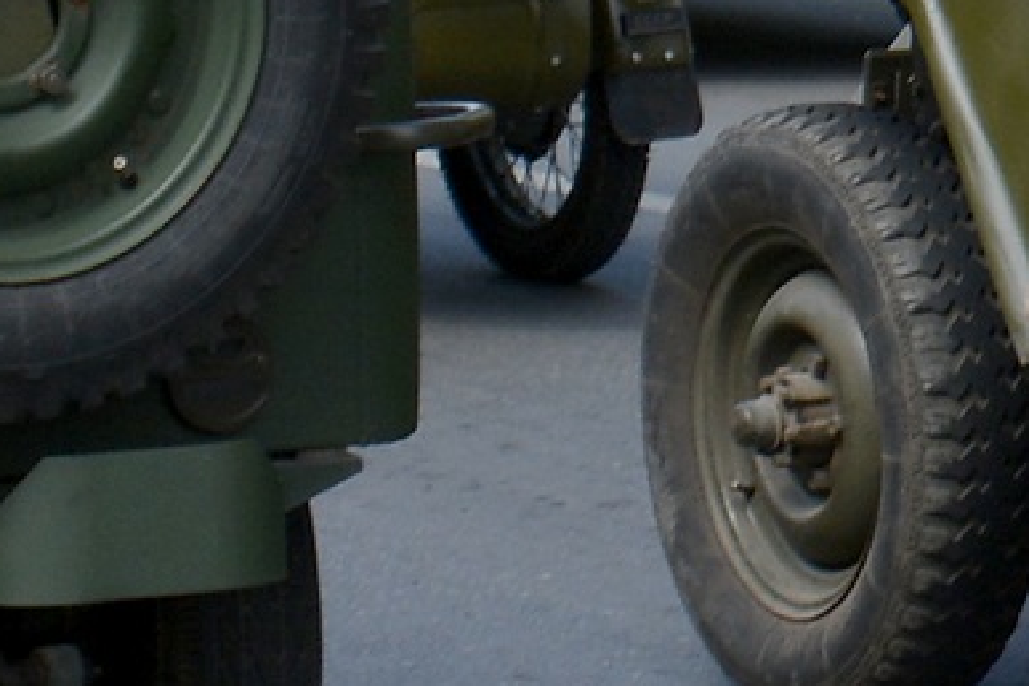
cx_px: 1981
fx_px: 4316
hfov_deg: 12.2
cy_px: -145
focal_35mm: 151
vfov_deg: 9.0
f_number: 8
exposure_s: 1/250
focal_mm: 26
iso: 180
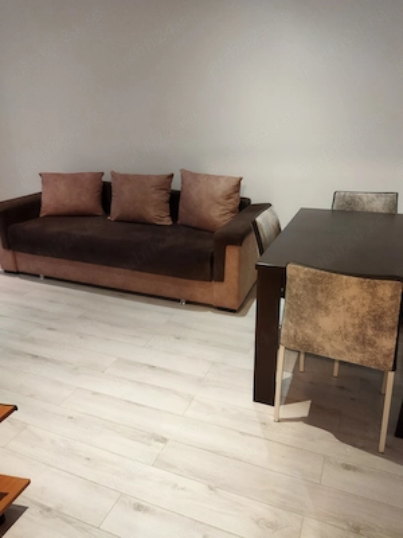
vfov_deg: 65.3
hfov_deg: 51.4
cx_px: 202
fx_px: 419
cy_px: 269
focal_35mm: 27
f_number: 1.79
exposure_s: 1/50
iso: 409
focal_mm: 4.71
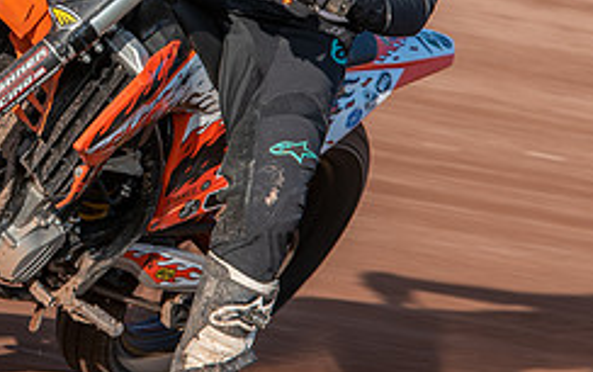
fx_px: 11259
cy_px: 63
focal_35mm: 696
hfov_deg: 3.0
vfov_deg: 1.9
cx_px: -9
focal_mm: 200
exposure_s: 1/160
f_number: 8
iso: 110
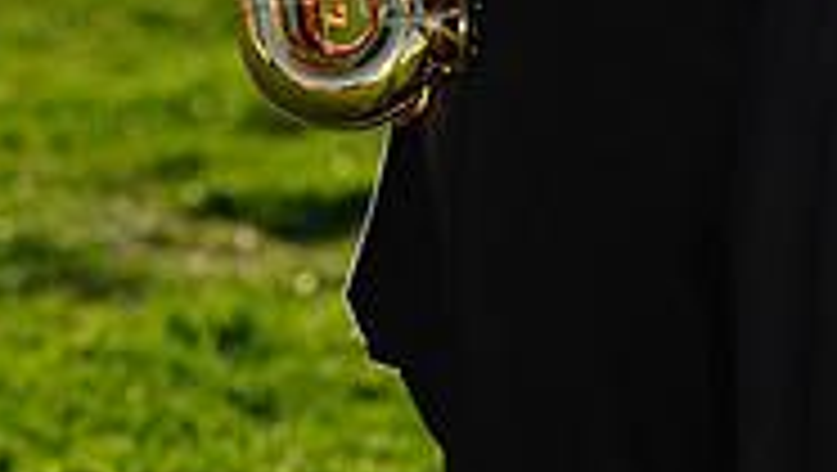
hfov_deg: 5.1
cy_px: -396
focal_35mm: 421
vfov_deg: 2.9
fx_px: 9352
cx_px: 817
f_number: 4
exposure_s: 1/800
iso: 125
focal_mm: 129
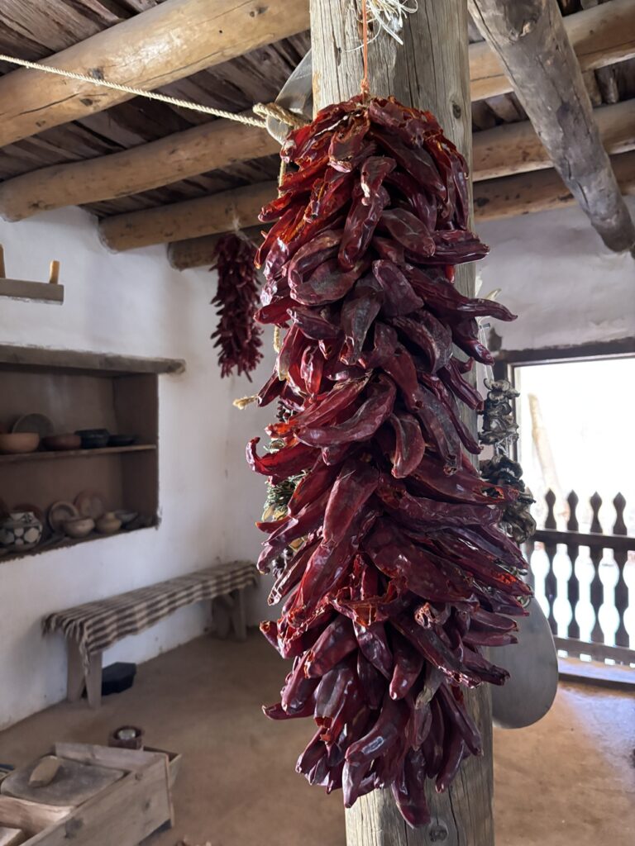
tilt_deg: +1.0
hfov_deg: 53.1
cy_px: 423
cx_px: 318
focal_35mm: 26
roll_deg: +1.1
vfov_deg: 67.3
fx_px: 636
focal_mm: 5.96
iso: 640
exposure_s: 1/33
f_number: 1.6
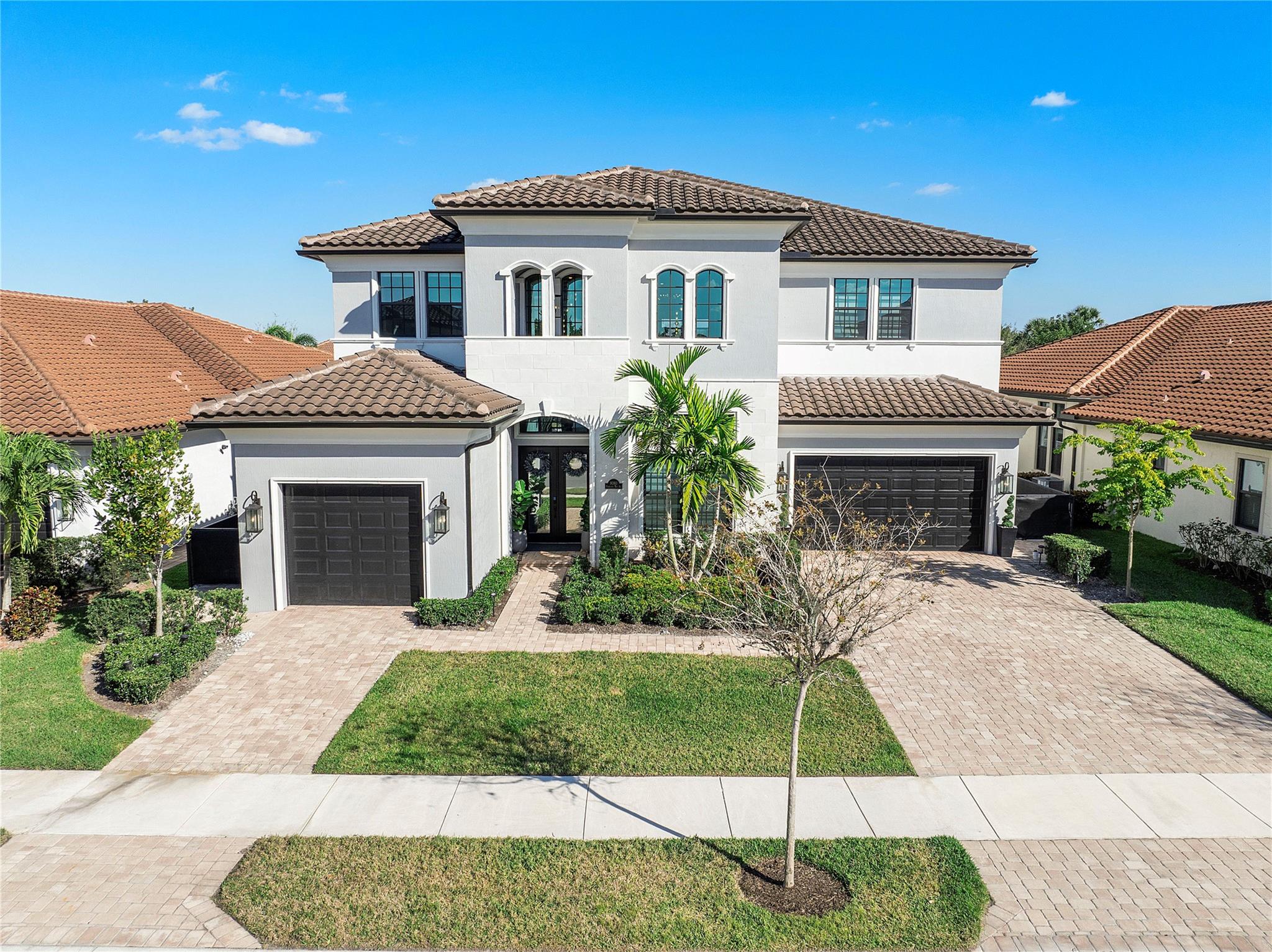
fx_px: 881
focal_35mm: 24
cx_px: 636
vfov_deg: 56.8
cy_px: 476
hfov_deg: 71.6
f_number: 2.8
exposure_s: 1/2500
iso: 100
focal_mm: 12.29
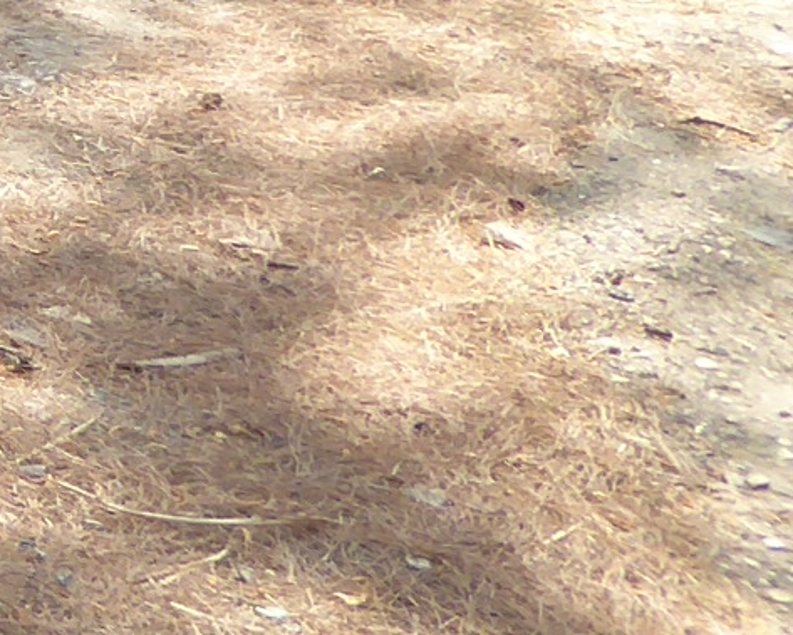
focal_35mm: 132
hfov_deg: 11.2
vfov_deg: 11.2
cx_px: -1329
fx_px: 3100
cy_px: -332
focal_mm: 4.3
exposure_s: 1/160
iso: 80
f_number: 3.3
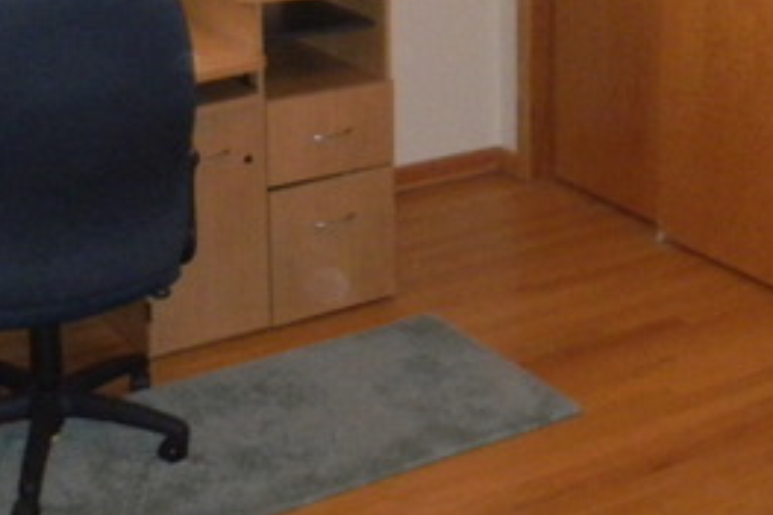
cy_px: -62
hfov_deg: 28.5
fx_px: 1524
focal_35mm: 71
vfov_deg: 18.4
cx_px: 362
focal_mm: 5
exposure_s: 1/30
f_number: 3.9
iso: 400
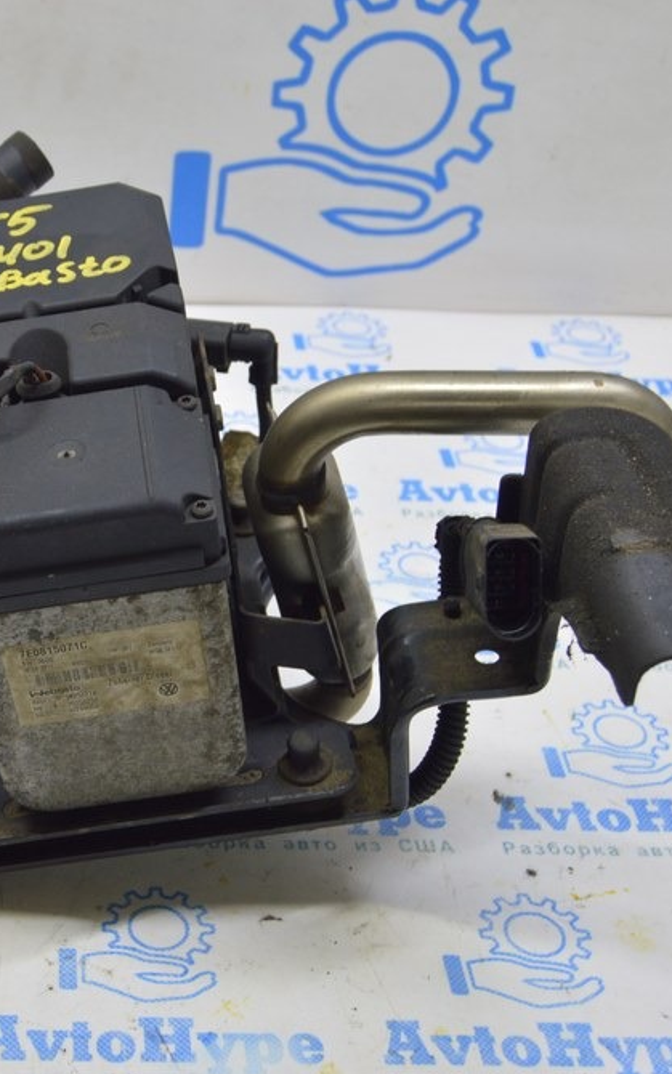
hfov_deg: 22.6
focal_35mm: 56
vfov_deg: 36.3
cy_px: 543
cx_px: 66
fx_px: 1640
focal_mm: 24
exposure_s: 1/20
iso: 400
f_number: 5.6
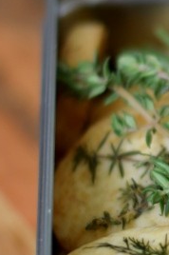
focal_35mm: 287
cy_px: 170
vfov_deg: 7.2
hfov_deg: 4.8
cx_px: 235
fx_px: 2026
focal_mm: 50
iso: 200
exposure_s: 1/320
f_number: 1.8
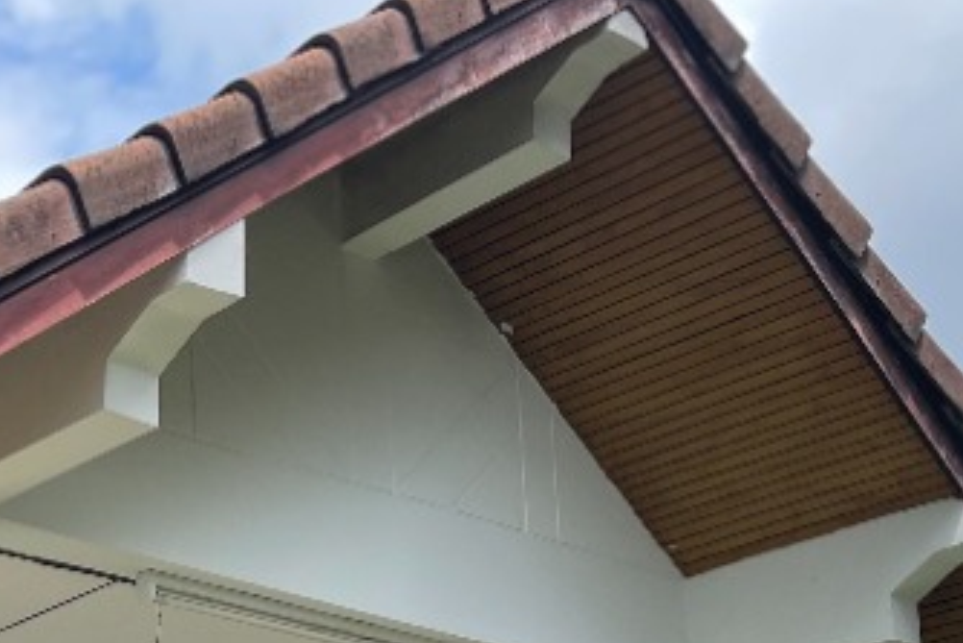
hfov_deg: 23.0
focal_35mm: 81
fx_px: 2168
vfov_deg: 15.4
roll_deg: +0.2
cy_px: 1001
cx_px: -196
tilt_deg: +7.3
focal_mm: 5.1
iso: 32
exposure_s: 1/1597
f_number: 1.6
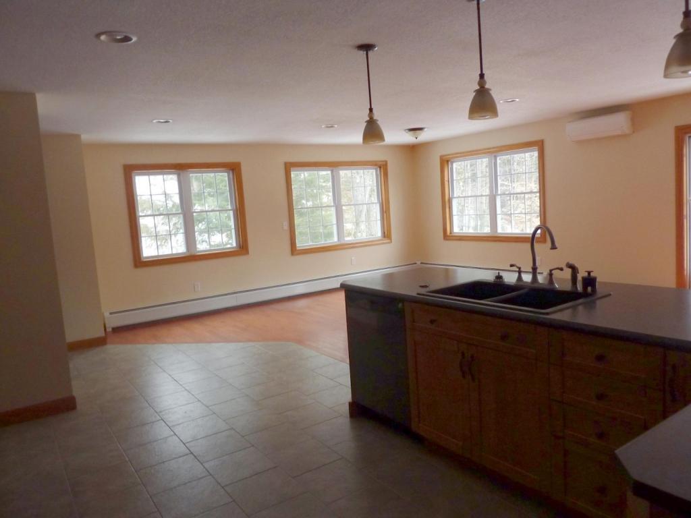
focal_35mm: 25
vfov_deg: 54.9
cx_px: 346
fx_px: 499
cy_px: 259
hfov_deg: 69.4
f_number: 3.3
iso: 200
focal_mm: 4.1
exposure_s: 1/30
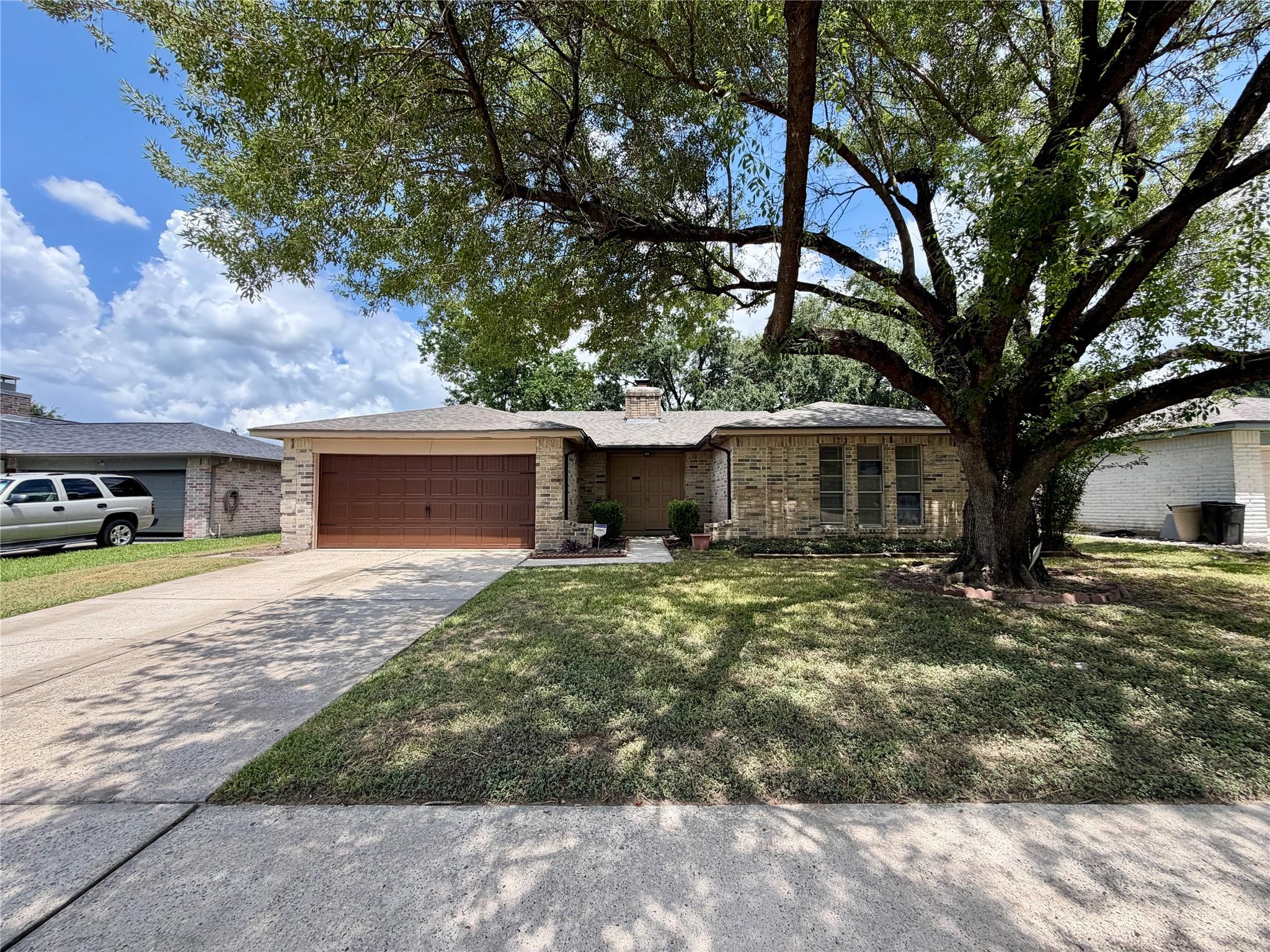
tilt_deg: +2.0
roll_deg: +1.0
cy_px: 476
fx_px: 514
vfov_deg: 85.7
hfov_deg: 102.1
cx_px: 635
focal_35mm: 14
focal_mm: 2.22
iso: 40
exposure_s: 1/726
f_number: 2.2
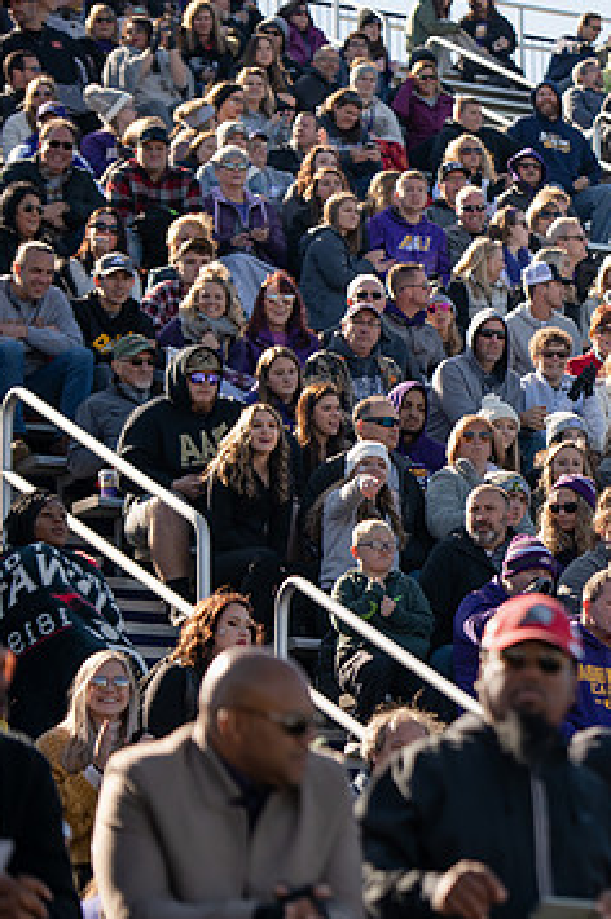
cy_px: 457
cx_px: 738
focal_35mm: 180
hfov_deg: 7.5
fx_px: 4591
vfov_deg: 11.4
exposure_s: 1/1000
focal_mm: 110
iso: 125
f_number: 3.2
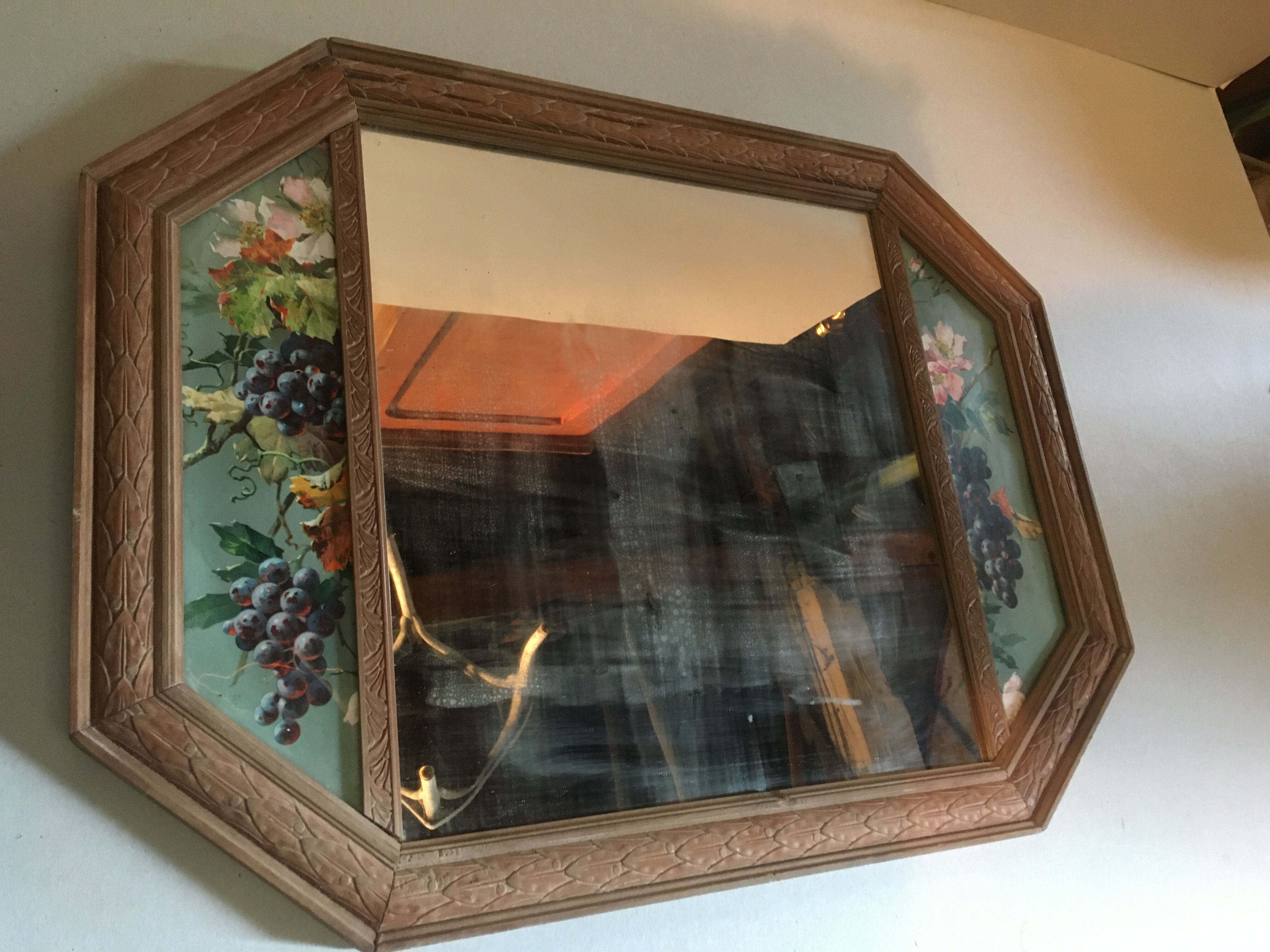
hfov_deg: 61.7
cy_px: 476
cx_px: 635
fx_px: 1064
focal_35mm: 29
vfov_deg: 48.2
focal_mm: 4.15
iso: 200
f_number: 2.2
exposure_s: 1/17
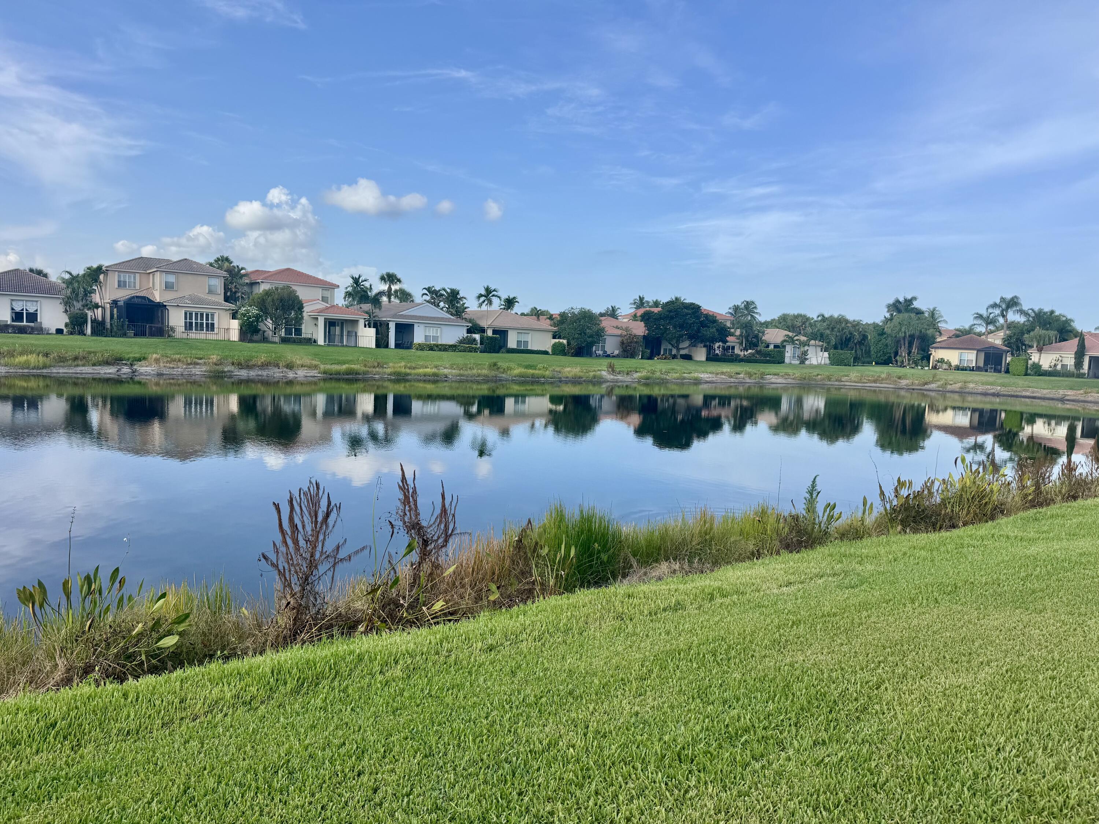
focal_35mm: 24
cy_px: 412
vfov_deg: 56.8
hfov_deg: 71.6
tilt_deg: -5.2
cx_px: 550
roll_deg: -3.3
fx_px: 762
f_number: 1.78
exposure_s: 1/3597
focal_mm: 6.76
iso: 80
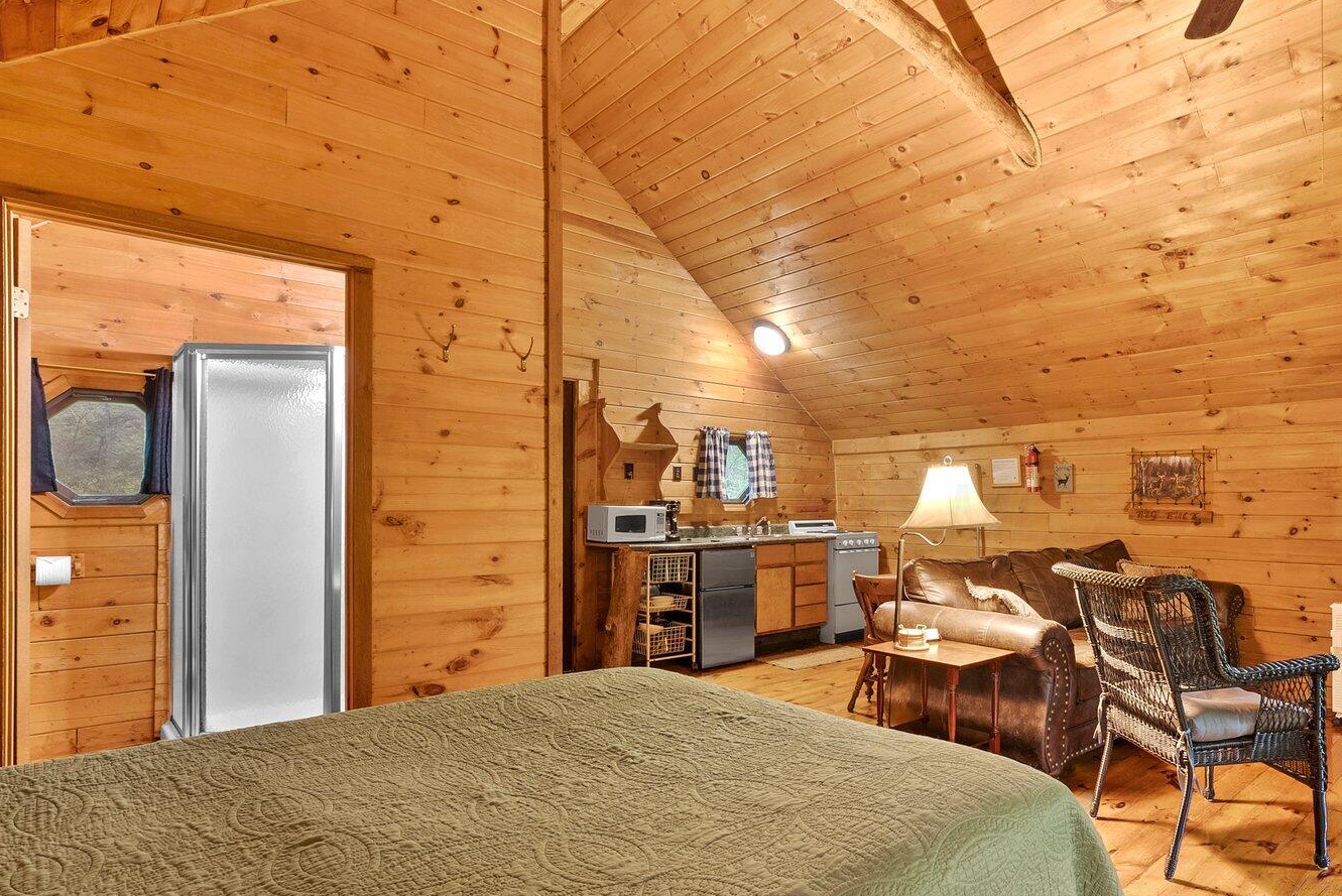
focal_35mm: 20
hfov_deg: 81.0
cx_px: 898
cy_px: 510
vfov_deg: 61.7
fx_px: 746
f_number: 9
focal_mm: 13
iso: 640
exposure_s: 5
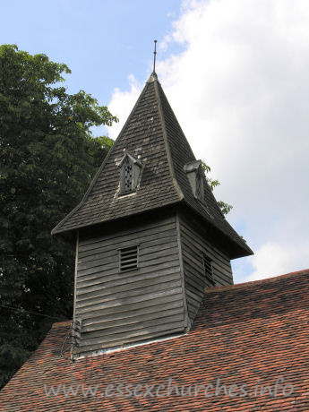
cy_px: 206
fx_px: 928
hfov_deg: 18.9
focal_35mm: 78
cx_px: 154
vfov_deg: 25.0
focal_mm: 19.8
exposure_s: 1/210
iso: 50
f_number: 6.1
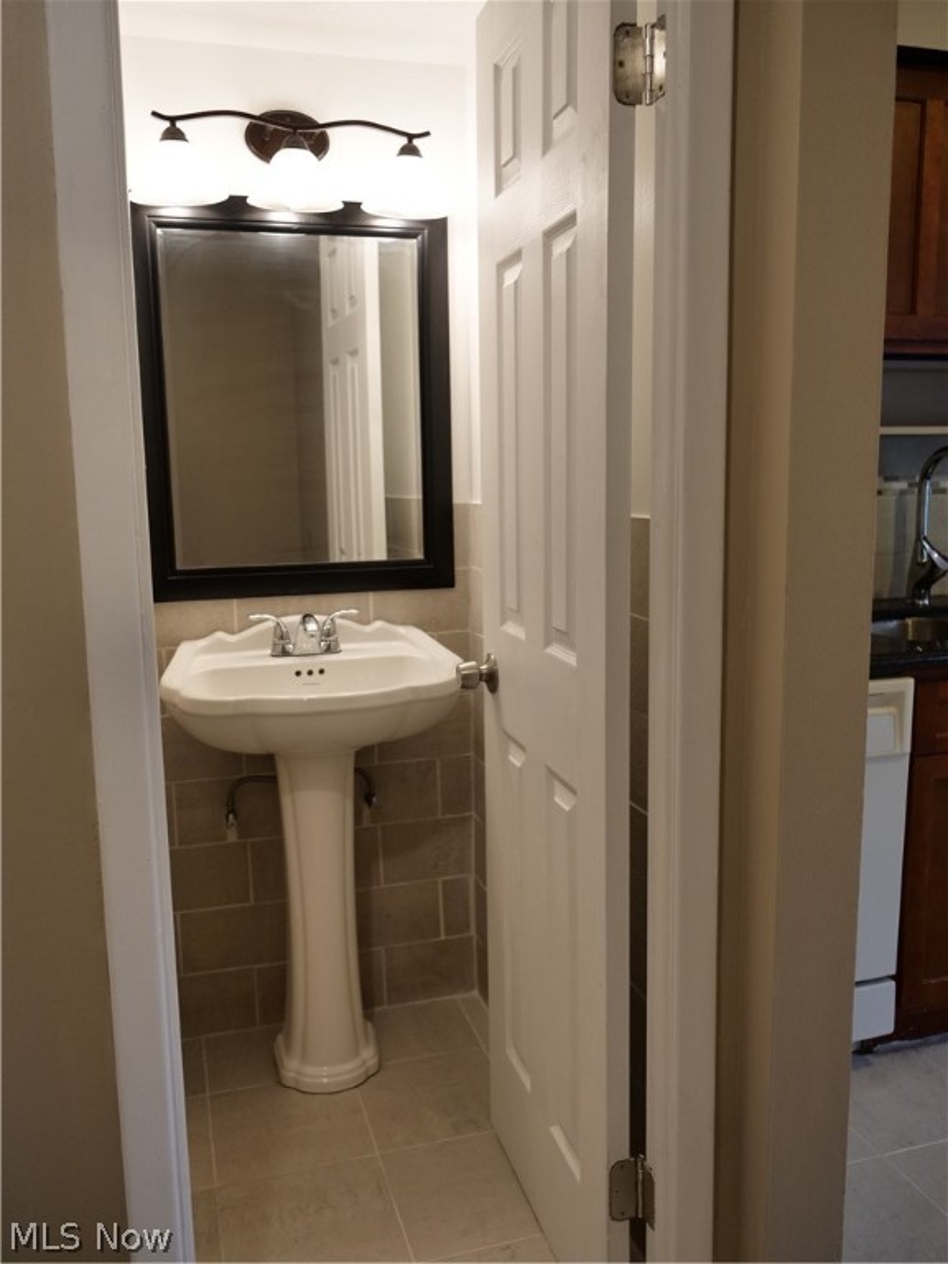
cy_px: 632
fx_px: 1095
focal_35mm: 30
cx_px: 474
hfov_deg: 46.8
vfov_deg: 60.0
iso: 400
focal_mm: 15
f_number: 3
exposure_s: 1/60
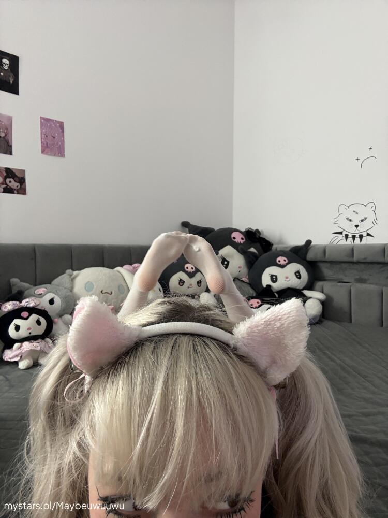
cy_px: 259
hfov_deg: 58.9
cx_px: 194
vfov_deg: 73.9
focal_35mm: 23
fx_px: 344
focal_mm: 2.69
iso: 200
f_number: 1.9
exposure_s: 1/50
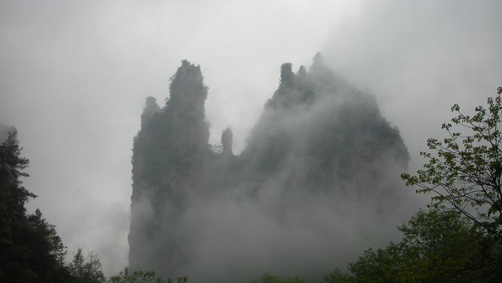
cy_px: 152
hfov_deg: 48.4
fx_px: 559
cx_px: 251
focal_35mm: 42
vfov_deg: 28.3
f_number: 3.2
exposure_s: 1/143
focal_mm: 6.3
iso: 50
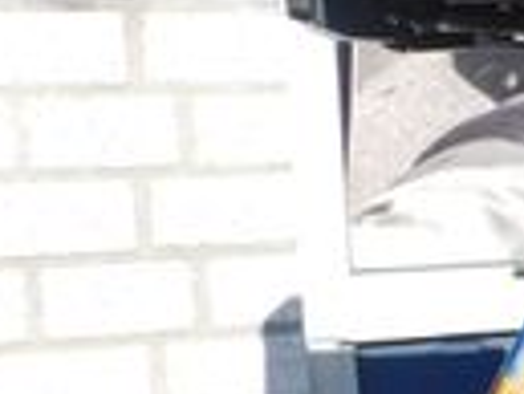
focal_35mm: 114
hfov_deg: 13.8
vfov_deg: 13.0
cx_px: 1141
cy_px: 280
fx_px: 1727
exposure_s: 1/1000
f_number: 3
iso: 125
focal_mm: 4
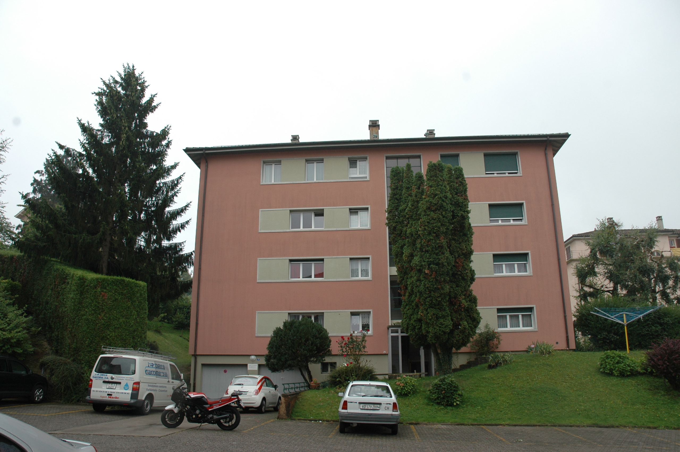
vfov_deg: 47.8
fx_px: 510
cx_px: 340
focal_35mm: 27
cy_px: 226
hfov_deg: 67.4
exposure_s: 1/200
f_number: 8
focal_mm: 18
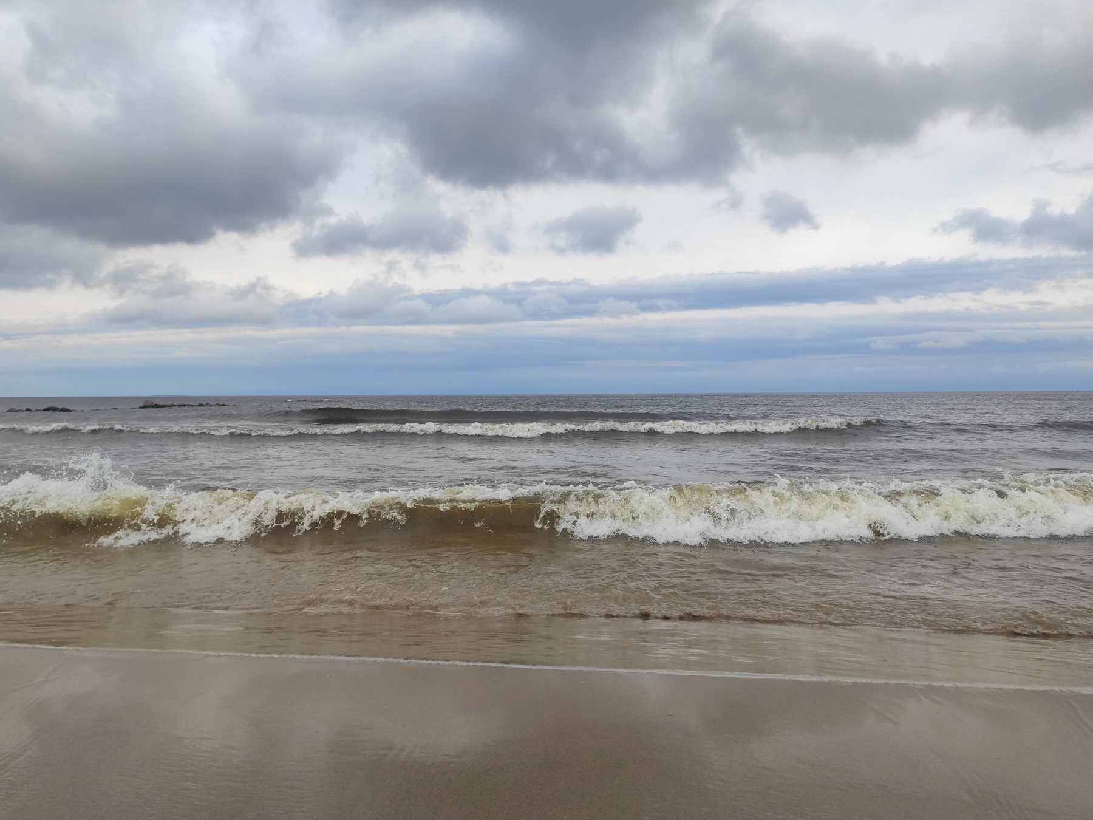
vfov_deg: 53.1
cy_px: 410
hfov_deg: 67.3
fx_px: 821
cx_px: 546
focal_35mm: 26
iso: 112
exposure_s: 1/1276
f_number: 1.75
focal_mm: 4.77
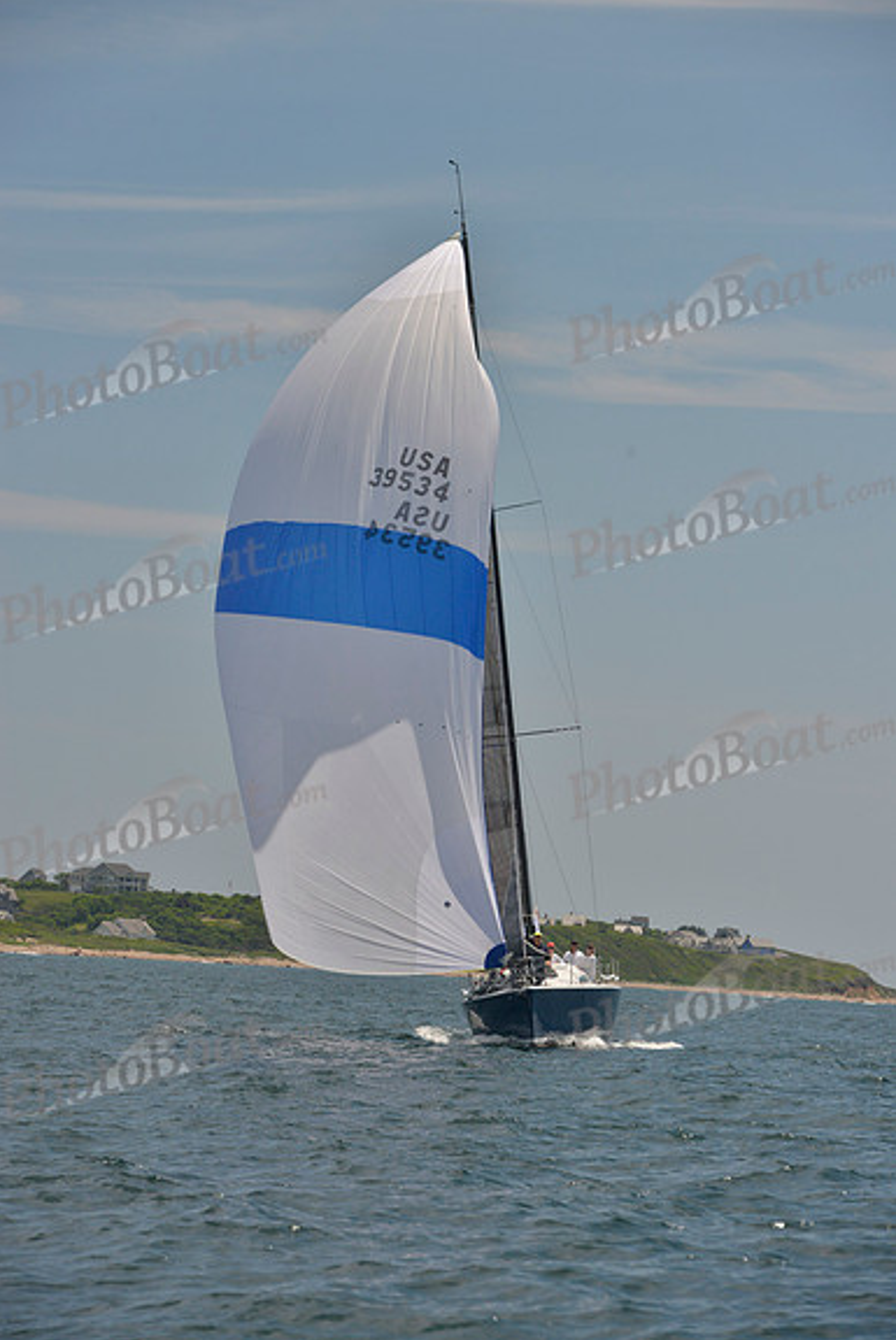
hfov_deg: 8.8
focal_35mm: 156
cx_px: 448
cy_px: 672
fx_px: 5813
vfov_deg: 13.2
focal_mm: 155
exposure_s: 1/800
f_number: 9
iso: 400
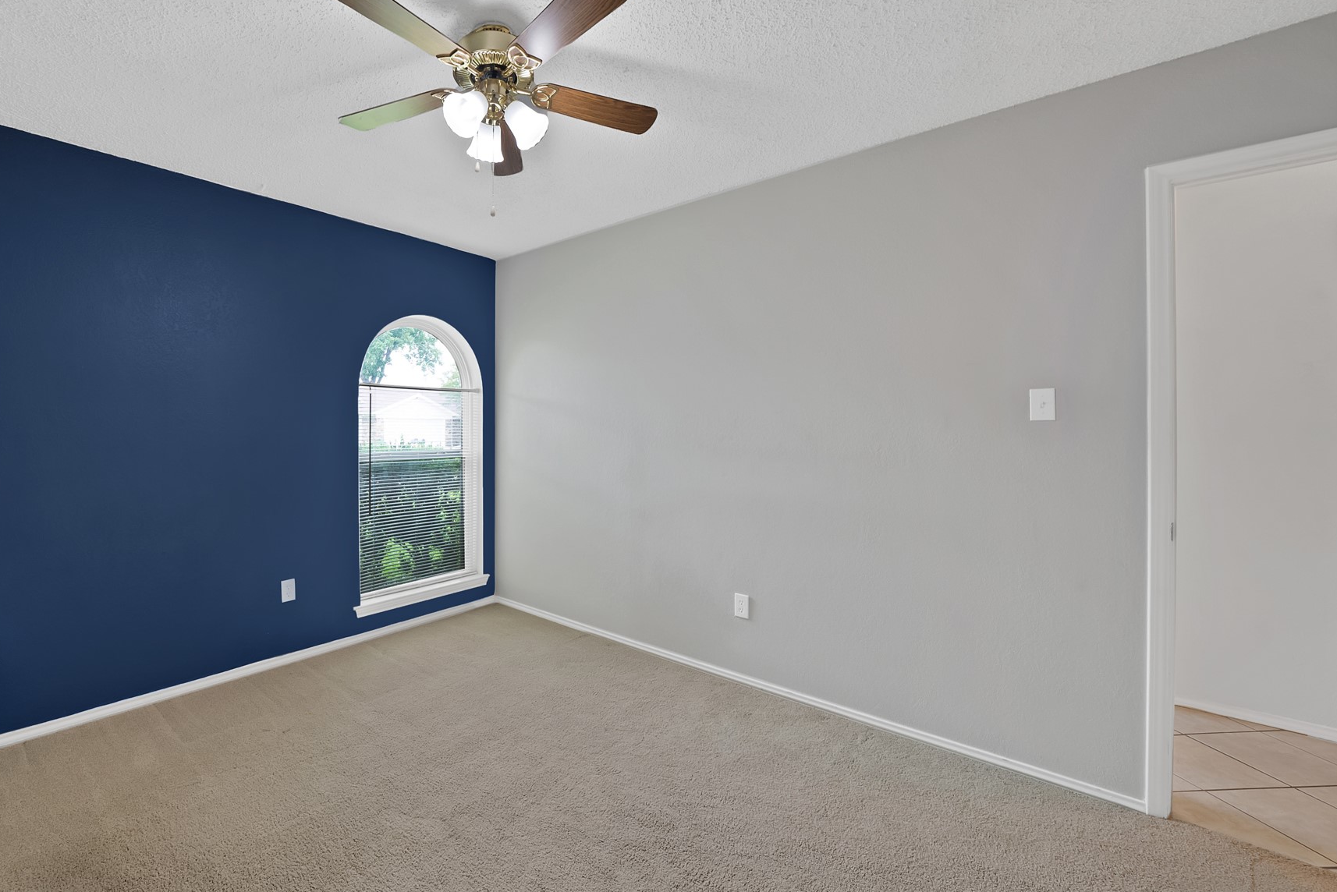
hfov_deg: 103.5
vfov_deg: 81.2
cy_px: 425
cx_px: 569
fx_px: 520
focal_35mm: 14
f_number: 9
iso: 640
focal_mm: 12
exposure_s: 1/1.67
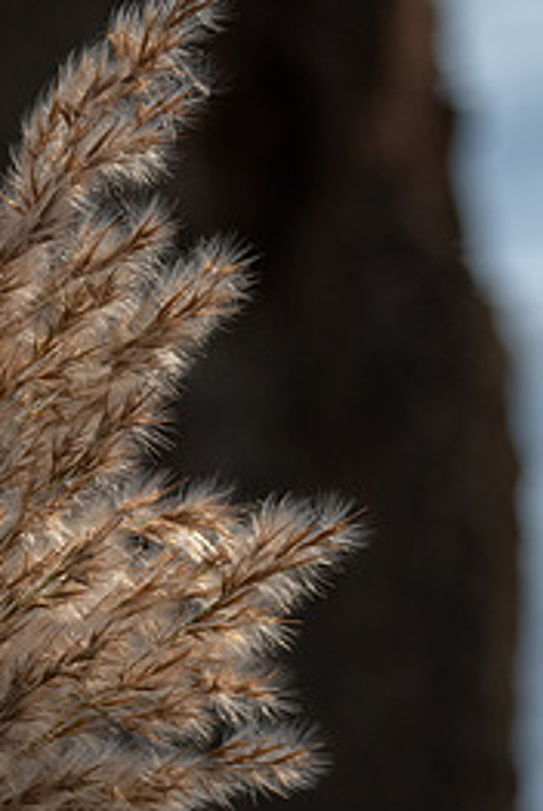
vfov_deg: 3.7
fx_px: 12726
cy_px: 657
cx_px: 111
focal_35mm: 564
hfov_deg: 2.4
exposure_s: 1/1250
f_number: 5.3
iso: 200
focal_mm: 220
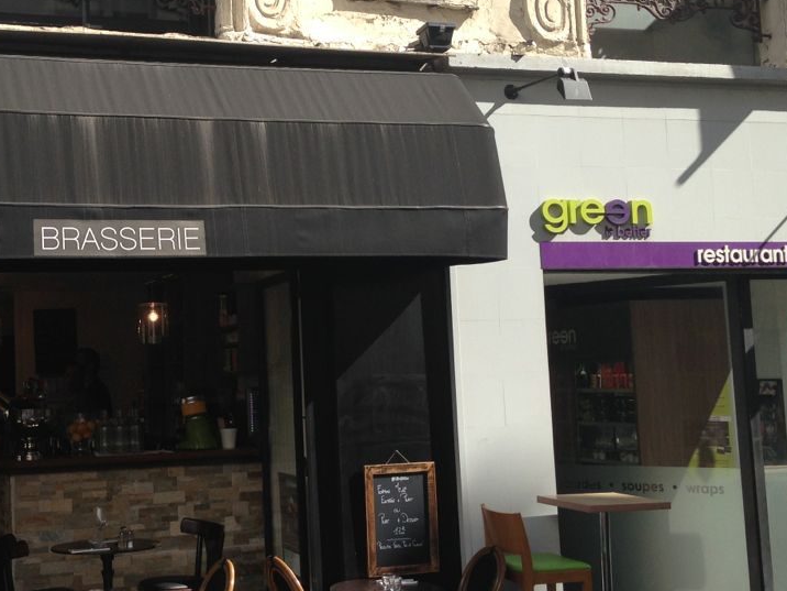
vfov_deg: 24.8
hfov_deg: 32.3
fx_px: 1341
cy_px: 256
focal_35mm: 59
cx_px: 232
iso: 50
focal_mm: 4.12
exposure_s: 1/763
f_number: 2.4
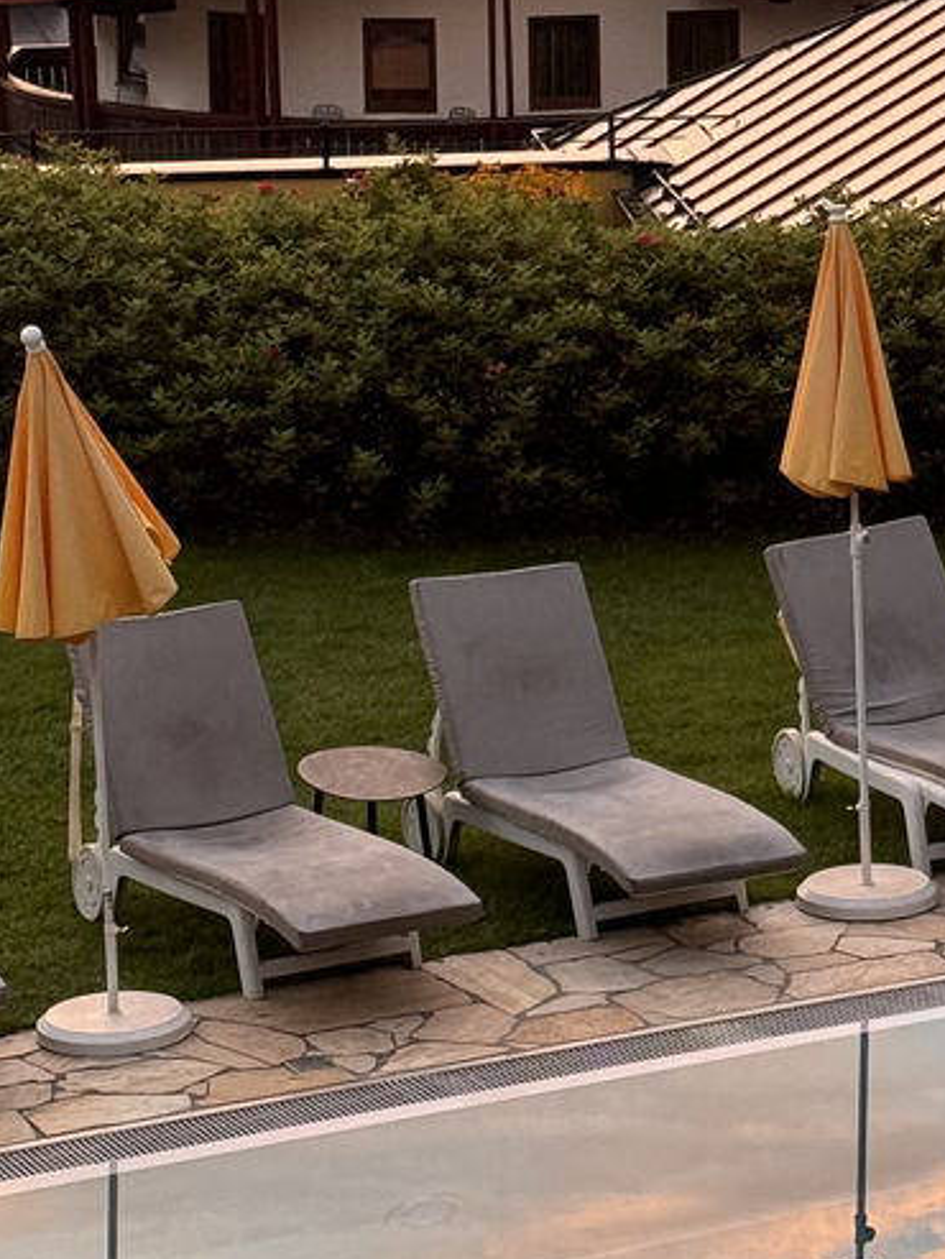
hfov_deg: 10.1
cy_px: 184
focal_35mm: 146
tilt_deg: -8.8
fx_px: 5312
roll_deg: -0.1
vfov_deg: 13.4
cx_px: 775
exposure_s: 1/113
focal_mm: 6.76
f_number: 1.78
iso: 100
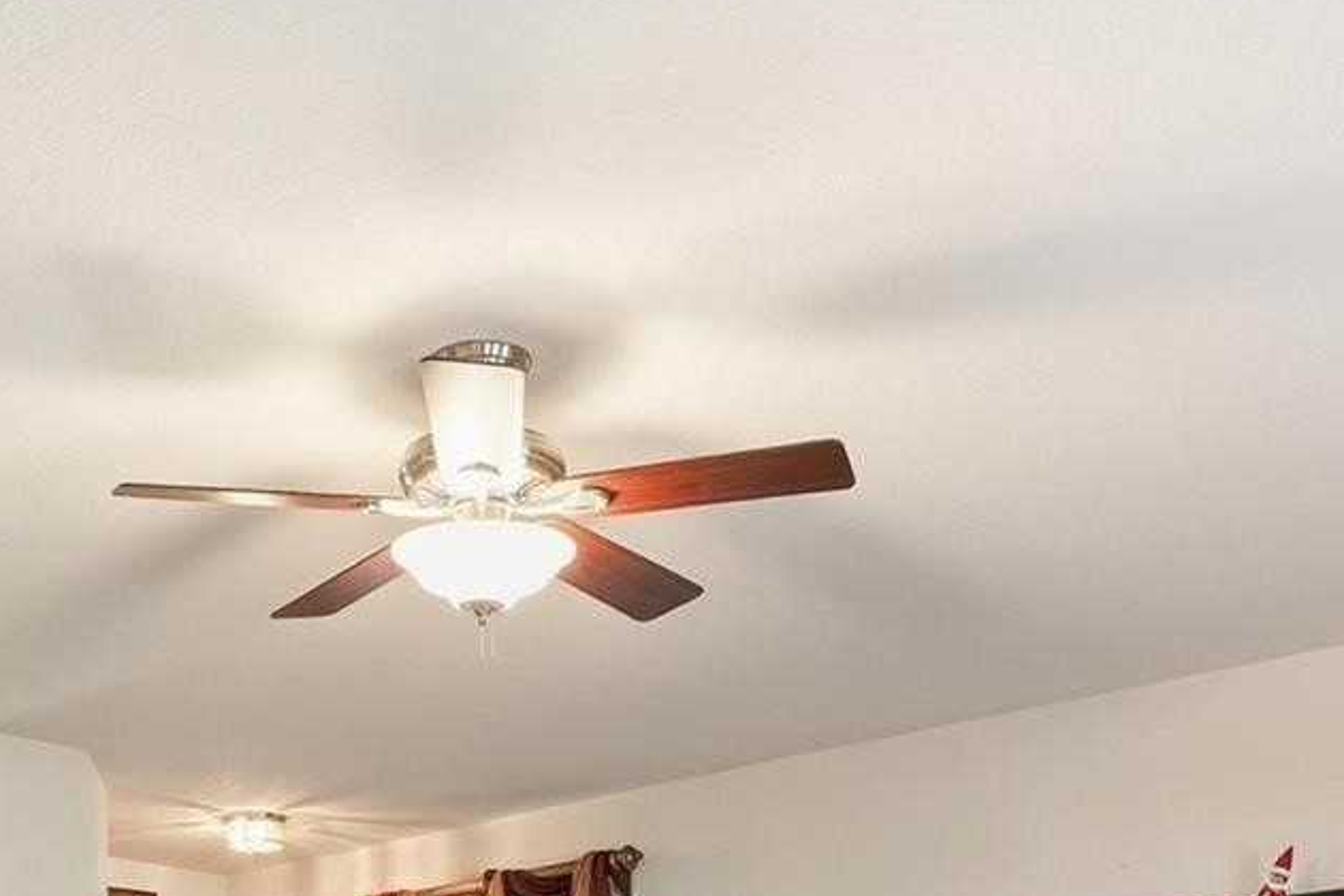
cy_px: 1290
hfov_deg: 37.6
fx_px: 1941
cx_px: 405
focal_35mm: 52
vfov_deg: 22.1
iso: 800
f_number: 8
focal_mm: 16
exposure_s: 1/30
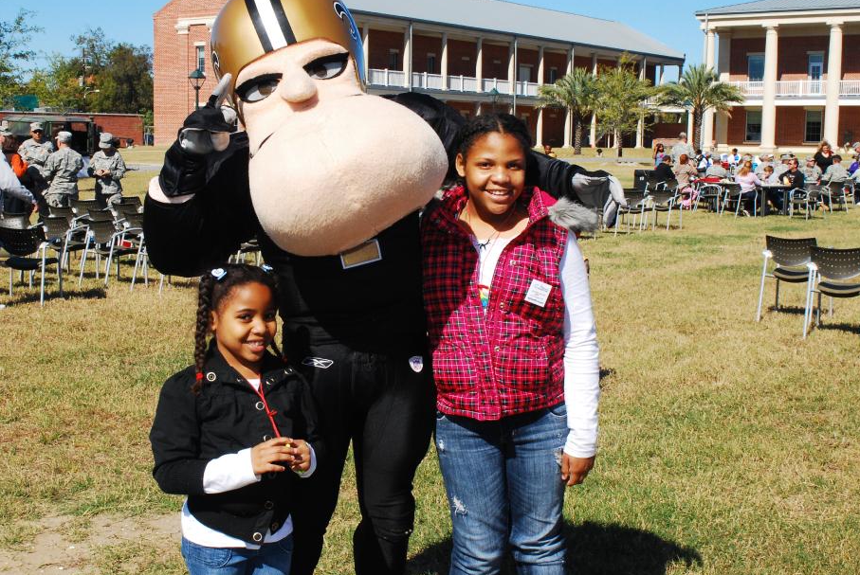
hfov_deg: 39.5
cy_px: 285
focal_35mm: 50
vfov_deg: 27.1
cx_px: 390
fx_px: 1196
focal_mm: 28
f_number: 18
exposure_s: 1/200
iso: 400
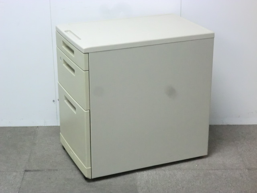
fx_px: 572
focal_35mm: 77
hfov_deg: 25.3
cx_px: 128
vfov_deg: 19.1
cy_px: 96
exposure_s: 1/20
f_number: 5.9
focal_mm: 13.9
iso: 800
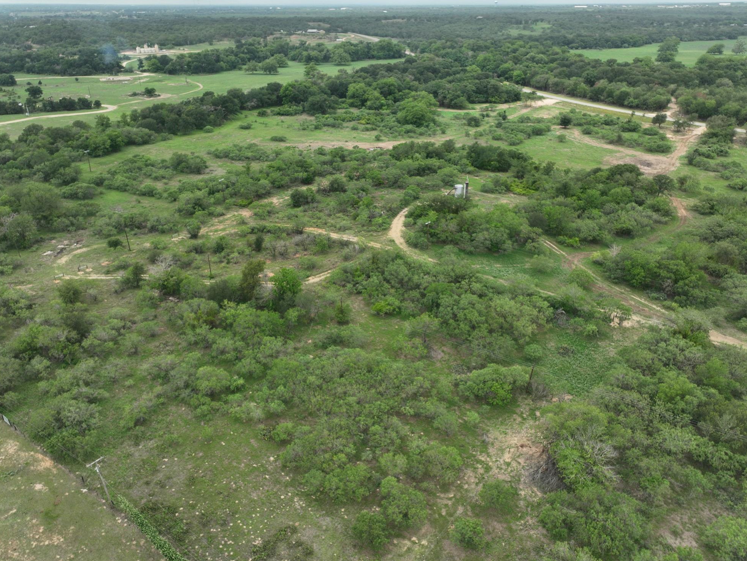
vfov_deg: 54.9
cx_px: 374
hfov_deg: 69.4
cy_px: 281
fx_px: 540
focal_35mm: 25
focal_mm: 12.29
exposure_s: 1/800
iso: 100
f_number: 2.8
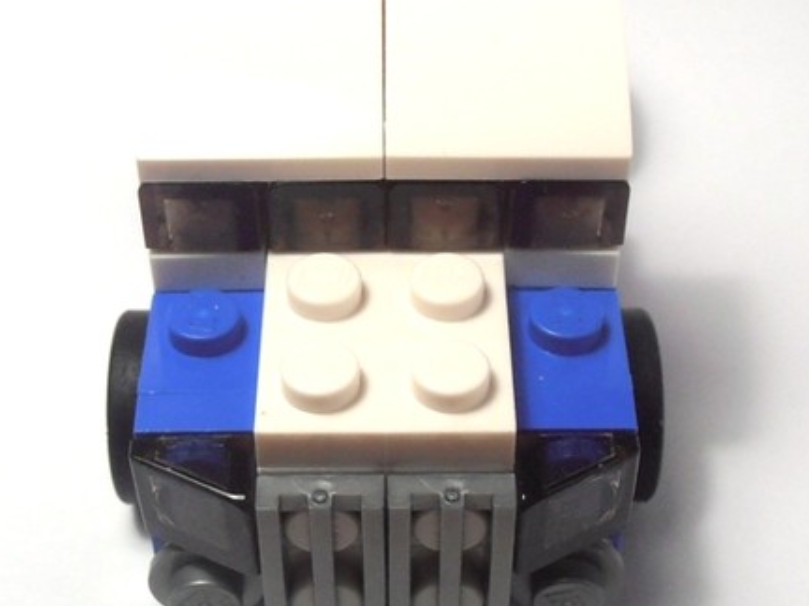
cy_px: 285
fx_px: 1800
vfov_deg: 19.1
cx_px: 403
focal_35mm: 77
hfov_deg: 25.3
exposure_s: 1/125
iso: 80
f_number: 3.9
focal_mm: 6.61
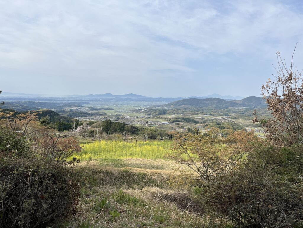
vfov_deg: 53.1
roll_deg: -1.6
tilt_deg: -5.3
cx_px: 152
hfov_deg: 67.3
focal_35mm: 26
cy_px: 114
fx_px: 228
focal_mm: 5.1
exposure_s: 1/3413
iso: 50
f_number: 1.6
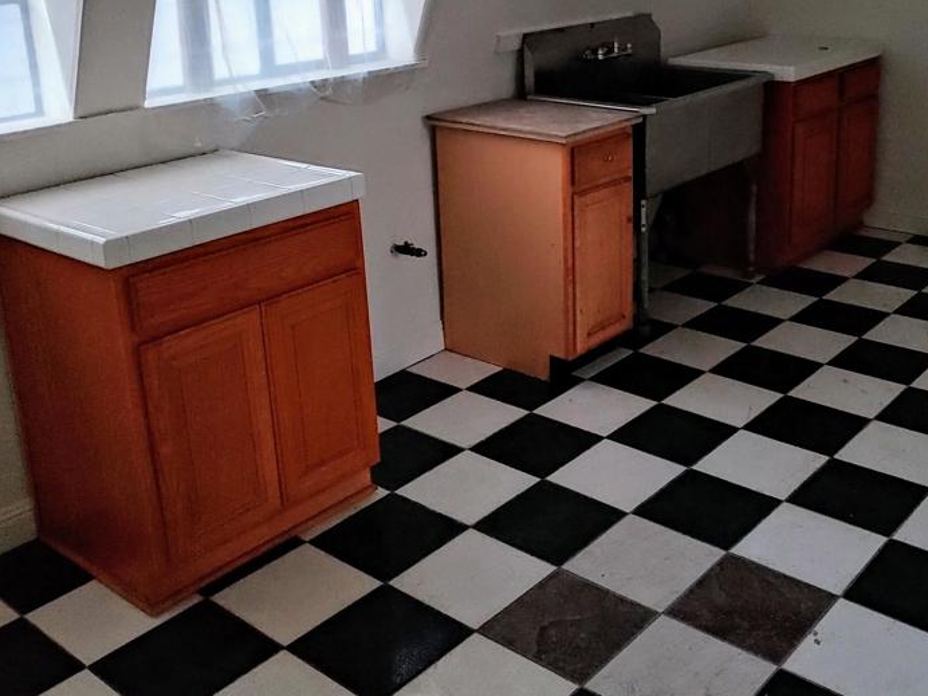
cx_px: 557
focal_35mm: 37
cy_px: 192
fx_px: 992
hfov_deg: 49.8
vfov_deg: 37.9
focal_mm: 4.23
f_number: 1.5
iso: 950
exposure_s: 1/17
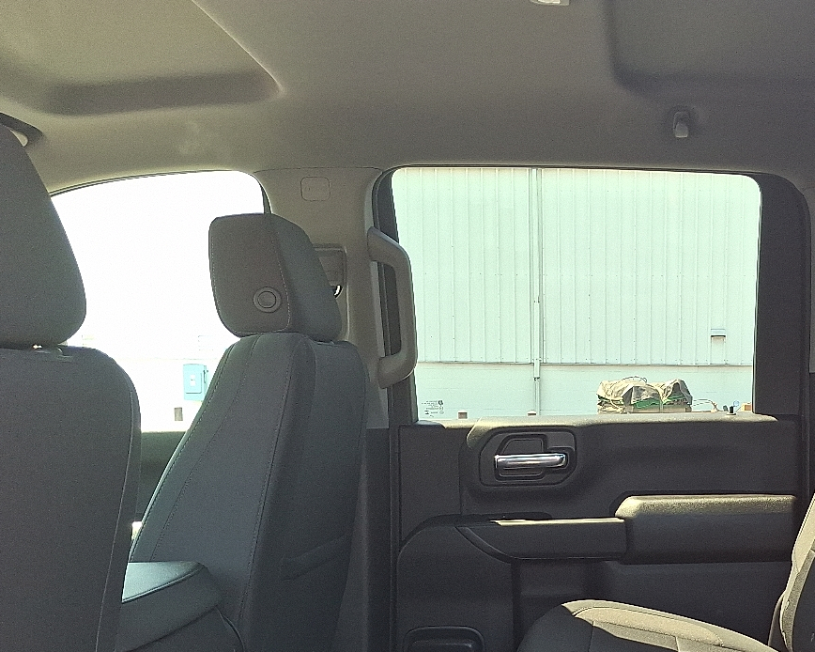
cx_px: 689
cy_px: 526
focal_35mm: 45
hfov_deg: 39.0
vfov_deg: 32.5
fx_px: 1085
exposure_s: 1/120
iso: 36
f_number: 1.8
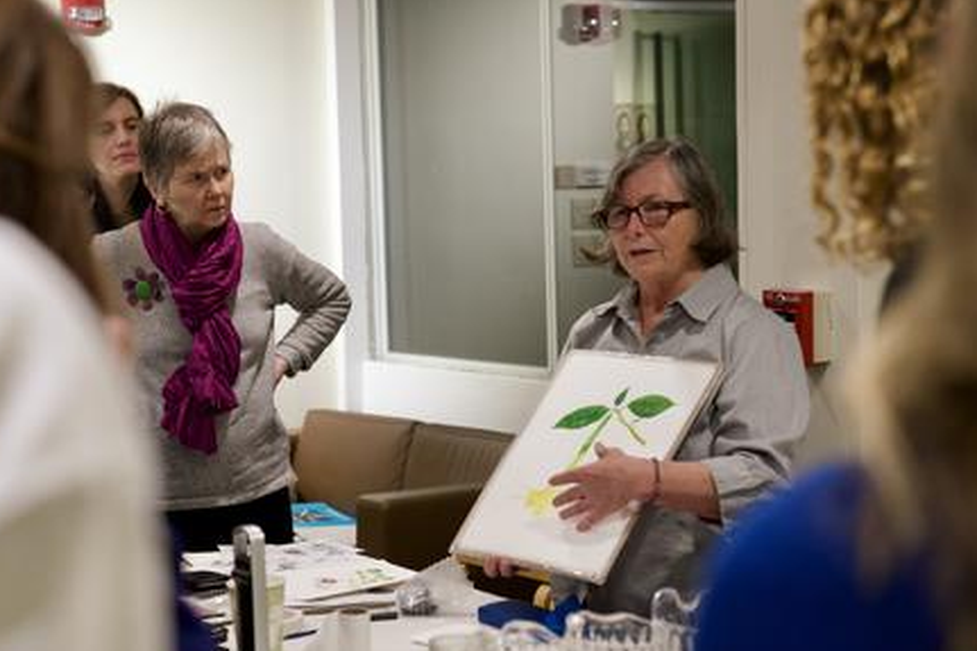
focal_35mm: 78
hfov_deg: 26.0
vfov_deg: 17.5
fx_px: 2116
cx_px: 447
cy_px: 318
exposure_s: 1/160
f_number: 4
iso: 4000
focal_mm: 70
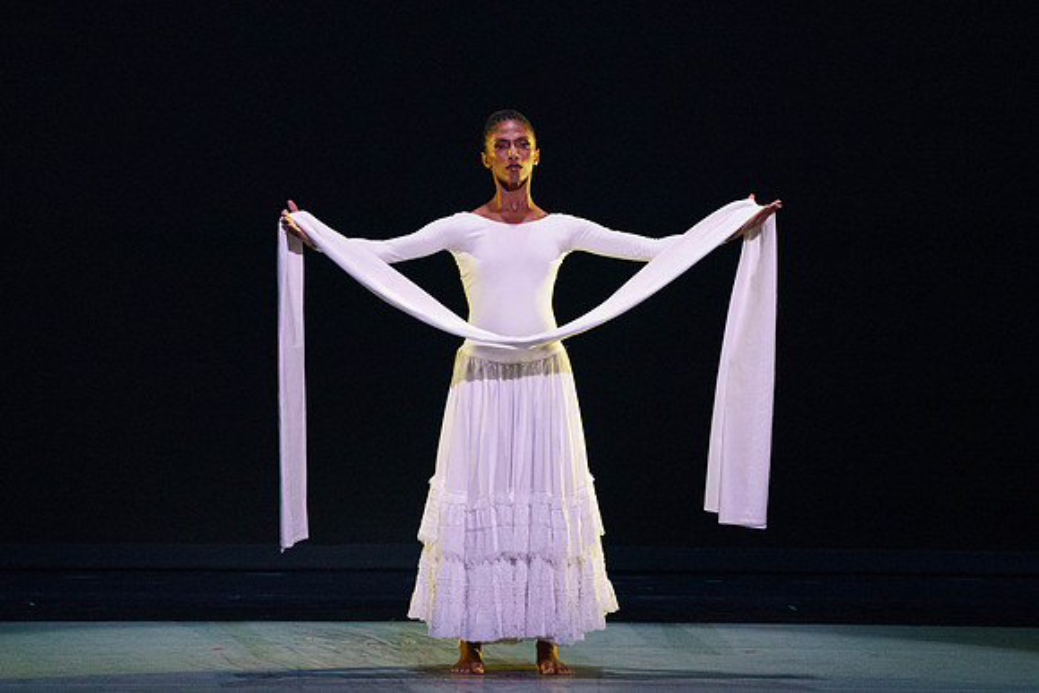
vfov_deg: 3.0
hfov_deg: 4.6
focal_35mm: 451
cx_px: 501
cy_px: 282
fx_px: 13029
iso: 8000
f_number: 6.3
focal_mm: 352
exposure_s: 1/400
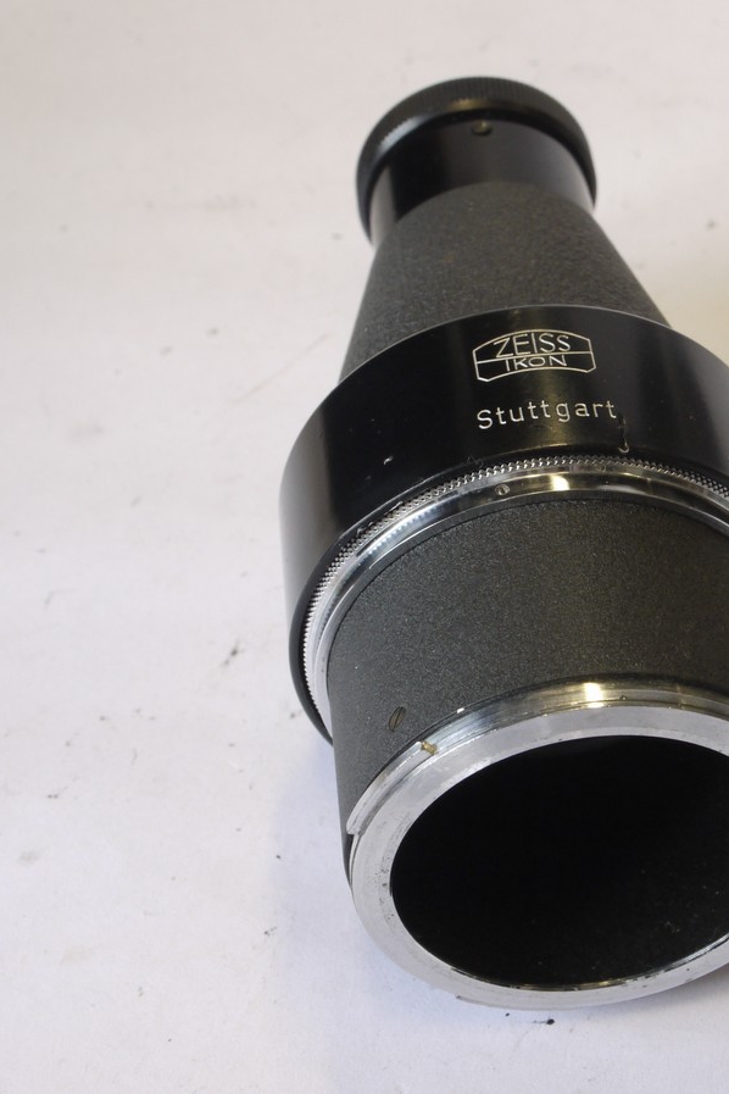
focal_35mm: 89
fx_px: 2703
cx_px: 628
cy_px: 546
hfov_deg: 15.2
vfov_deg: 22.9
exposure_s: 1/15
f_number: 11
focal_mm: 32
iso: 400
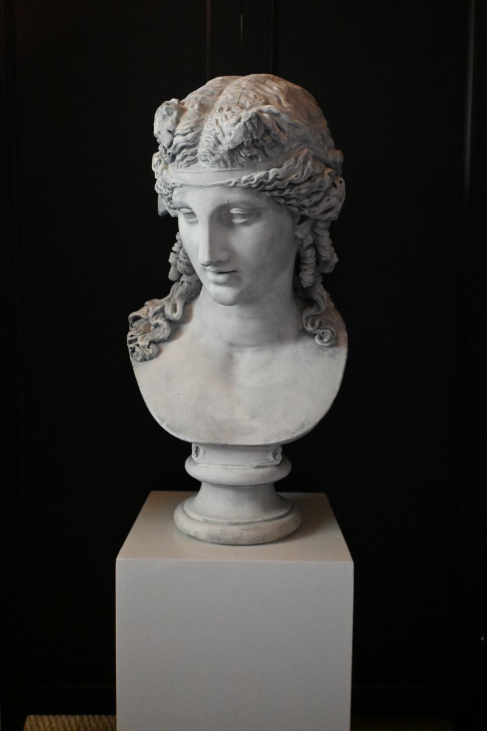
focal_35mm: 32
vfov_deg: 59.5
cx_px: 244
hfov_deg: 41.7
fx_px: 639
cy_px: 366
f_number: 4
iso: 5600
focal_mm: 21
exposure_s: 1/60
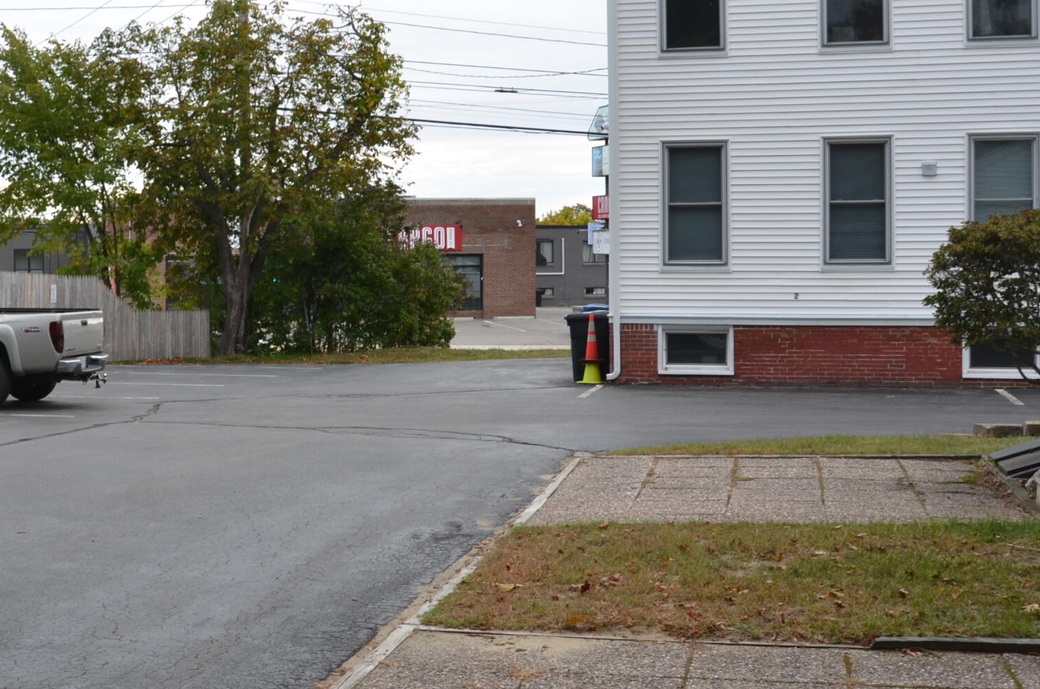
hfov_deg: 35.4
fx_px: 1557
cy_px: 276
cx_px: 172
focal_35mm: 54
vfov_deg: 24.9
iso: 100
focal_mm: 18
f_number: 6.3
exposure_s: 1/160
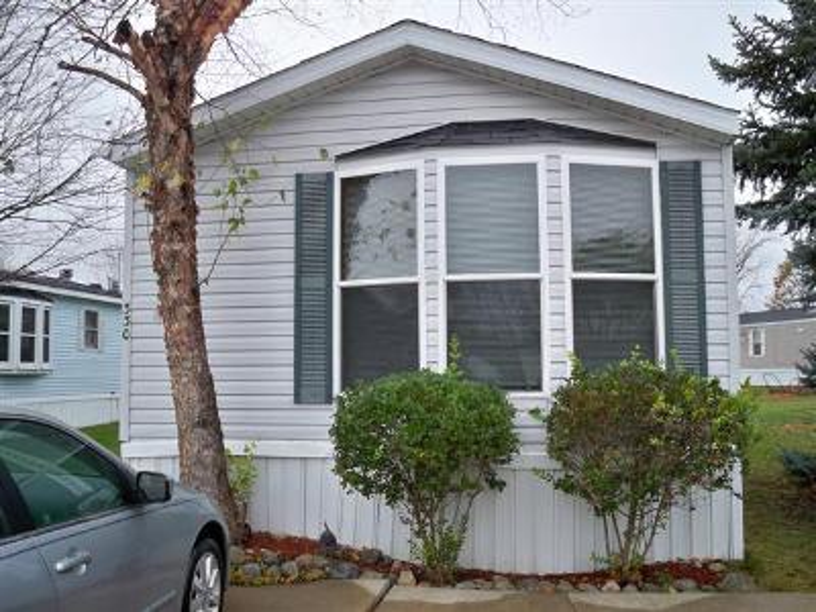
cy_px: 306
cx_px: 408
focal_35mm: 35
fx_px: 825
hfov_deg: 52.6
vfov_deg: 40.7
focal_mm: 6.3
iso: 80
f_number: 3.1
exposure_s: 1/250
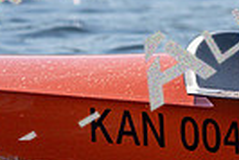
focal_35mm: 873
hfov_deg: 2.3
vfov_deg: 1.6
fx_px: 5802
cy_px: -168
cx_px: 509
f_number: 5.6
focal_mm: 200
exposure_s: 1/1600
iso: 200
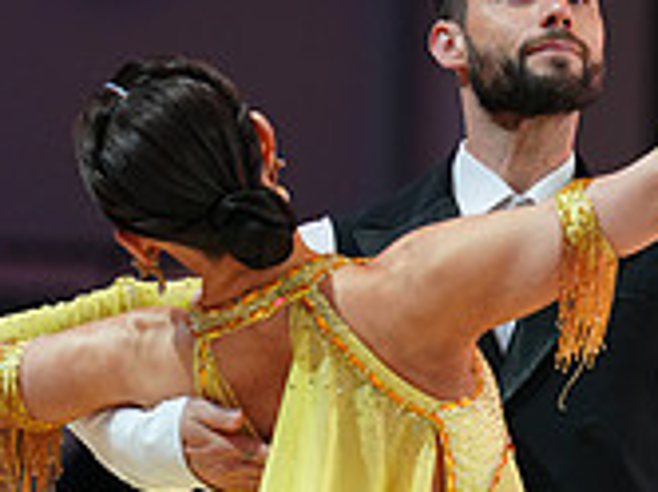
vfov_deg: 2.5
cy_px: 694
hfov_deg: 3.3
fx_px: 11370
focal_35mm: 599
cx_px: 557
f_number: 2.8
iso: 1250
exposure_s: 1/400
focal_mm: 178
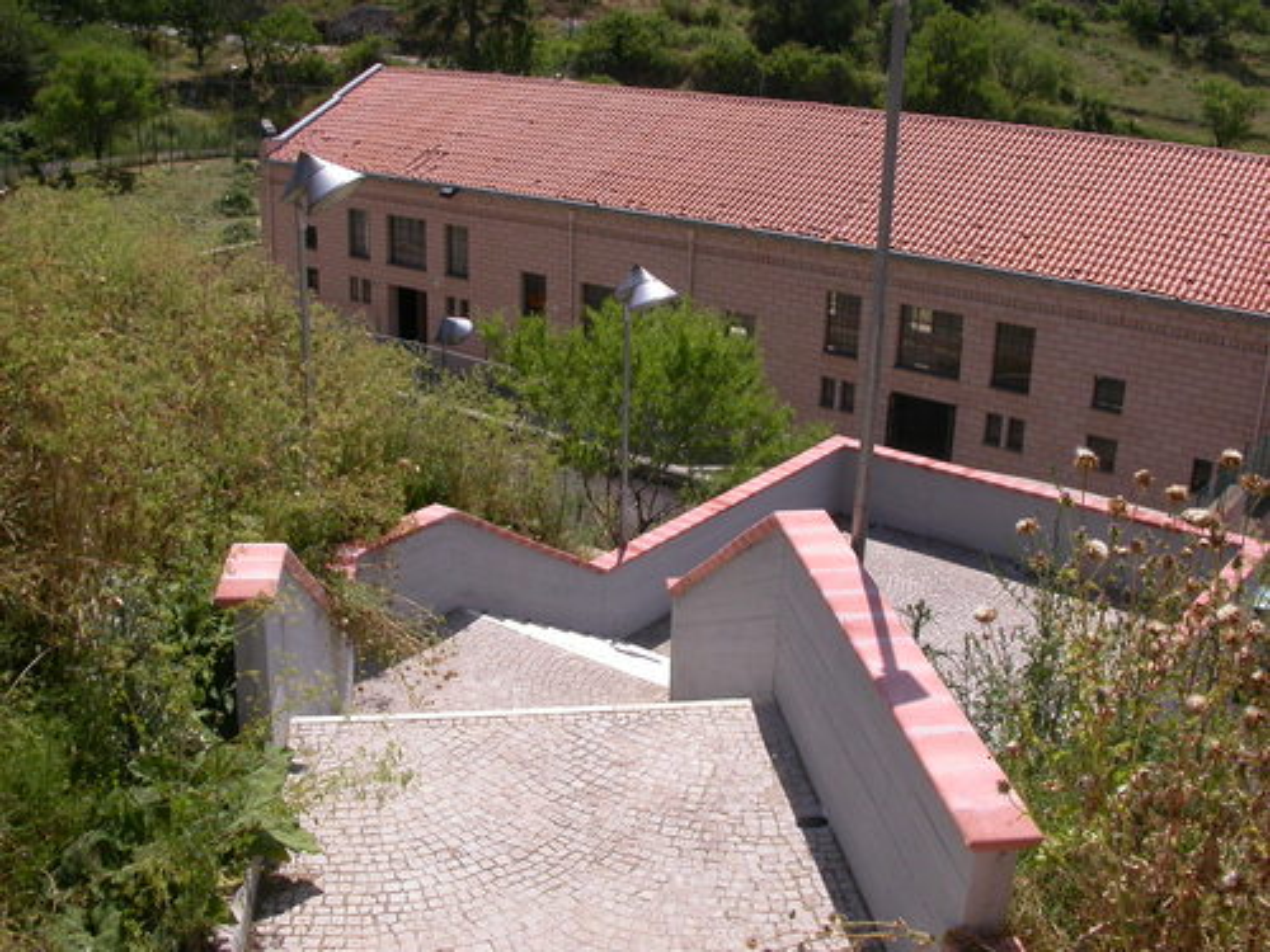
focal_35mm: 38
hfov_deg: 49.0
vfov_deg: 37.7
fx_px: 1394
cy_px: 476
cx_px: 635
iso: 100
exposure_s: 1/369
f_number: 7.5
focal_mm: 7.85
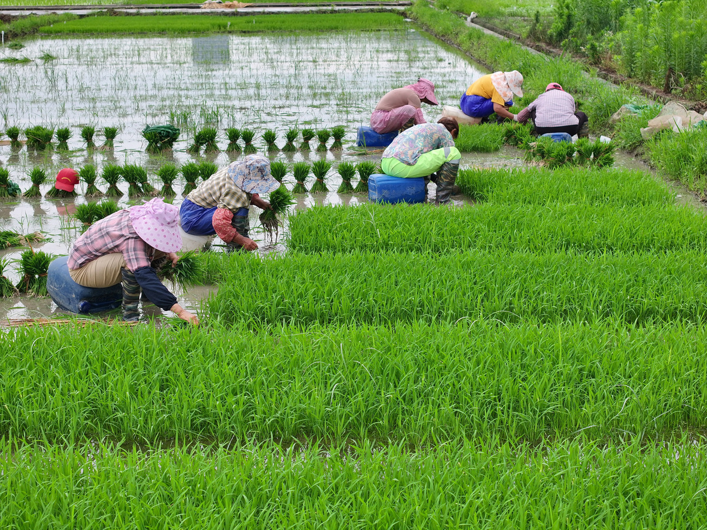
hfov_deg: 27.8
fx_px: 1430
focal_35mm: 70
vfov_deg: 21.0
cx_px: 354
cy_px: 265
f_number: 2.8
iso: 110
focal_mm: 19.35
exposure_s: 1/400
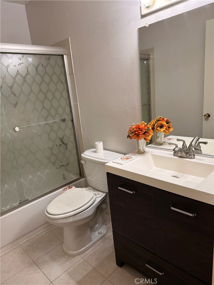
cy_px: 142
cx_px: 107
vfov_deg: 71.6
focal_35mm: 24
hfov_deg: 56.8
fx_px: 198
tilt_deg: -14.6
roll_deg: +6.0
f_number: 1.78
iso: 125
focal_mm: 6.76
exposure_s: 1/60
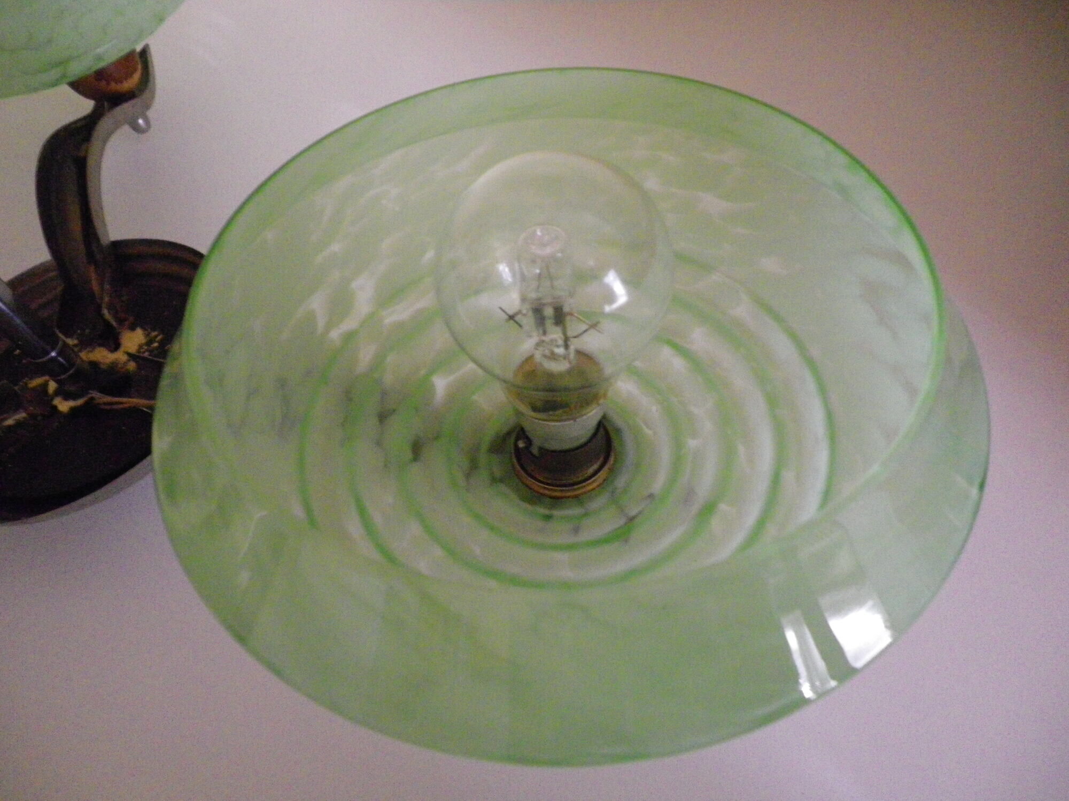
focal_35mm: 28
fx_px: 865
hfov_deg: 63.4
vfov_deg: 49.7
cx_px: 534
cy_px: 400
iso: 800
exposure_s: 1/13
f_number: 2.6
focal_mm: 4.9
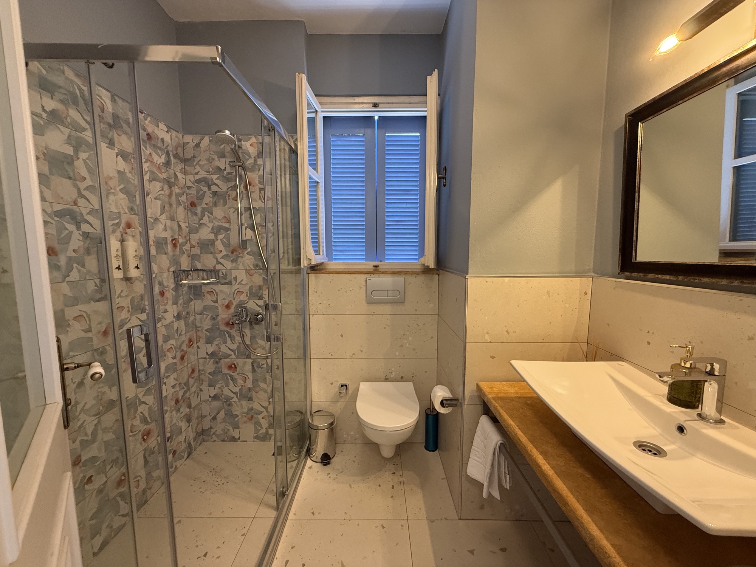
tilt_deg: -5.2
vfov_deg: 85.7
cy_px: 284
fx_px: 306
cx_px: 378
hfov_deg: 102.1
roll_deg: +0.2
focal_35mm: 14
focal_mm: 2.22
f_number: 2.2
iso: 320
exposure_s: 1/50
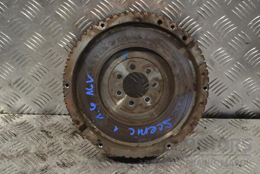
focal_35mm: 72
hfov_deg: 28.1
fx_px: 520
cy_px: 87
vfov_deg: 18.9
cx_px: 130
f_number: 5.6
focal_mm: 48
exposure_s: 1/60
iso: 450
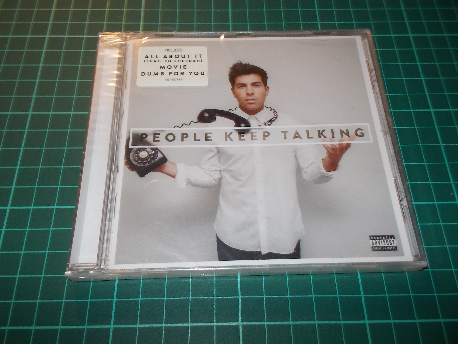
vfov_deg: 48.2
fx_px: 384
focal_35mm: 29
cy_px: 172
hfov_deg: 61.7
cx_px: 229
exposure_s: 1/30
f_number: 3.3
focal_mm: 4.1
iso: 200
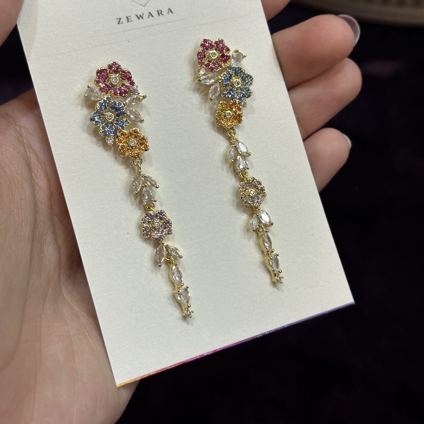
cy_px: 144
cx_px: 211
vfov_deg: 29.9
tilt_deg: -48.3
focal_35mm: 57
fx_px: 790
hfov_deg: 30.0
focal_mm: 6.86
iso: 160
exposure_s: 1/60
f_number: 1.78
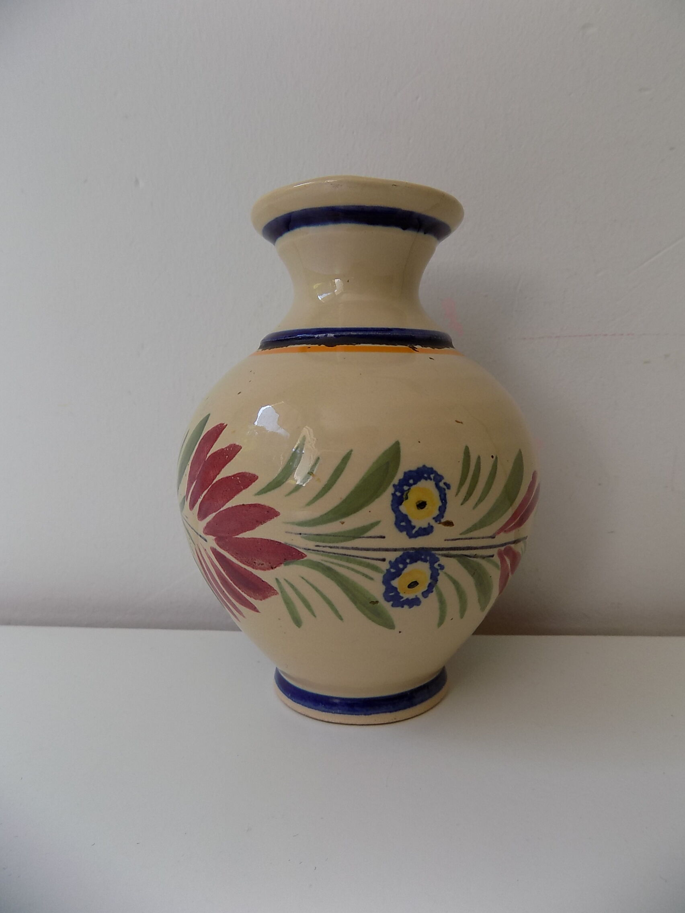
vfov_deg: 73.9
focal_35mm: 23
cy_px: 456
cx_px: 342
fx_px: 607
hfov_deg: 58.9
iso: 80
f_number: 3.1
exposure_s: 1/50
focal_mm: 4
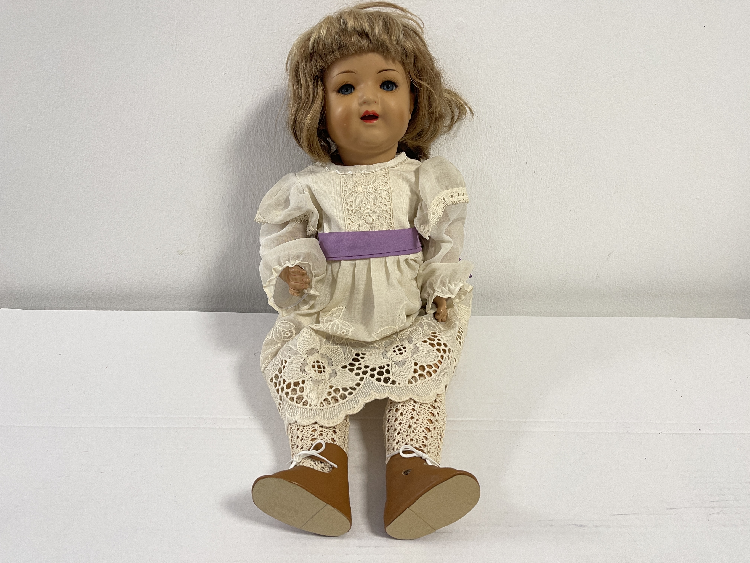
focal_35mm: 25
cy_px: 282
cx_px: 375
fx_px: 542
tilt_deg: -26.4
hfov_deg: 69.4
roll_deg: -1.5
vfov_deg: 54.9
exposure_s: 1/50
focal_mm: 5.1
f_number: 1.6
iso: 100
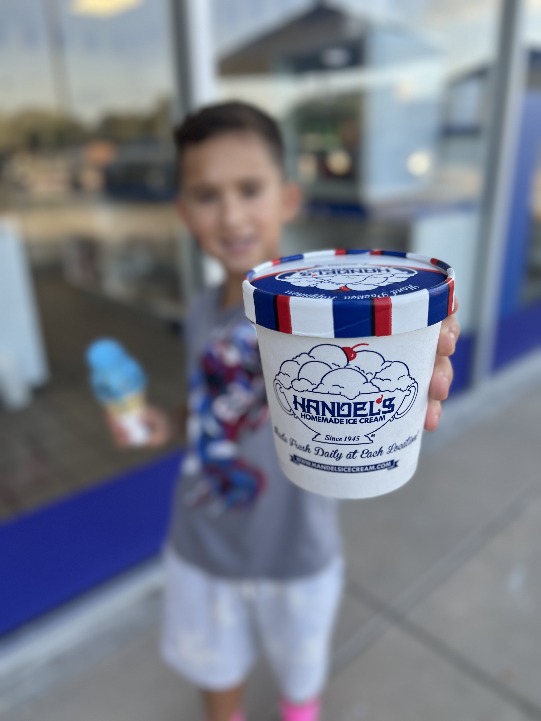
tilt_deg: -20.0
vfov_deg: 67.3
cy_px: 360
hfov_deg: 53.1
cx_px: 270
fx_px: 542
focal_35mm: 26
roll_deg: +2.1
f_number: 1.5
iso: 50
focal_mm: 5.7
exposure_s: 1/466
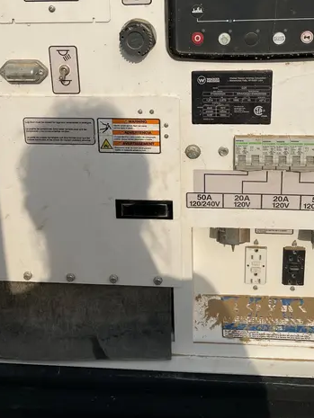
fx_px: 496
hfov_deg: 35.2
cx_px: 156
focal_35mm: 41
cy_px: 96
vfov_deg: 44.0
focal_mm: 4.2
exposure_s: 1/5814
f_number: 1.6
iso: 32
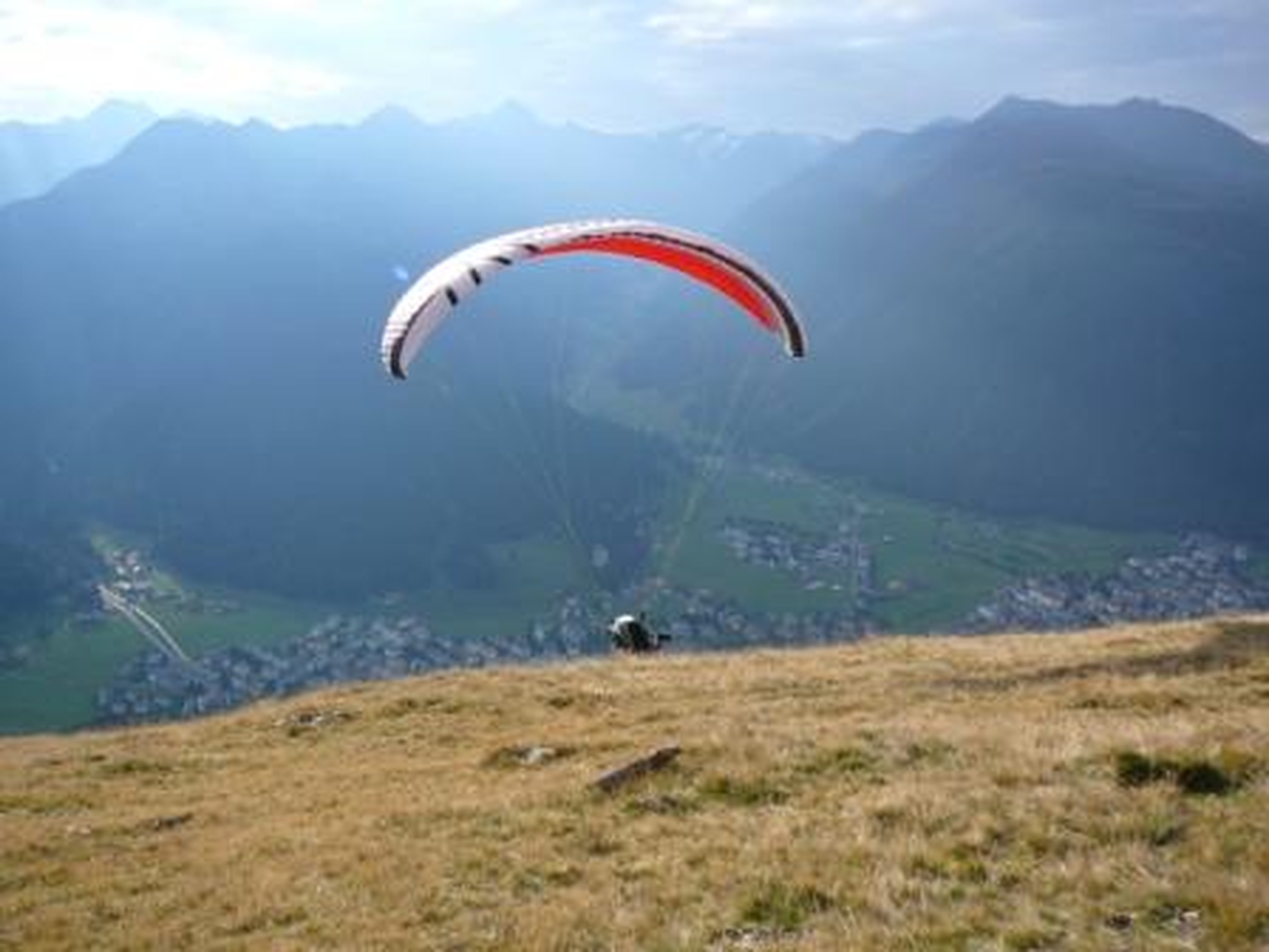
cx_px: 634
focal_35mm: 35
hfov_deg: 52.6
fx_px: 1283
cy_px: 476
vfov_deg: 40.7
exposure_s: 1/800
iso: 80
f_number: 2.8
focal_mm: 5.2
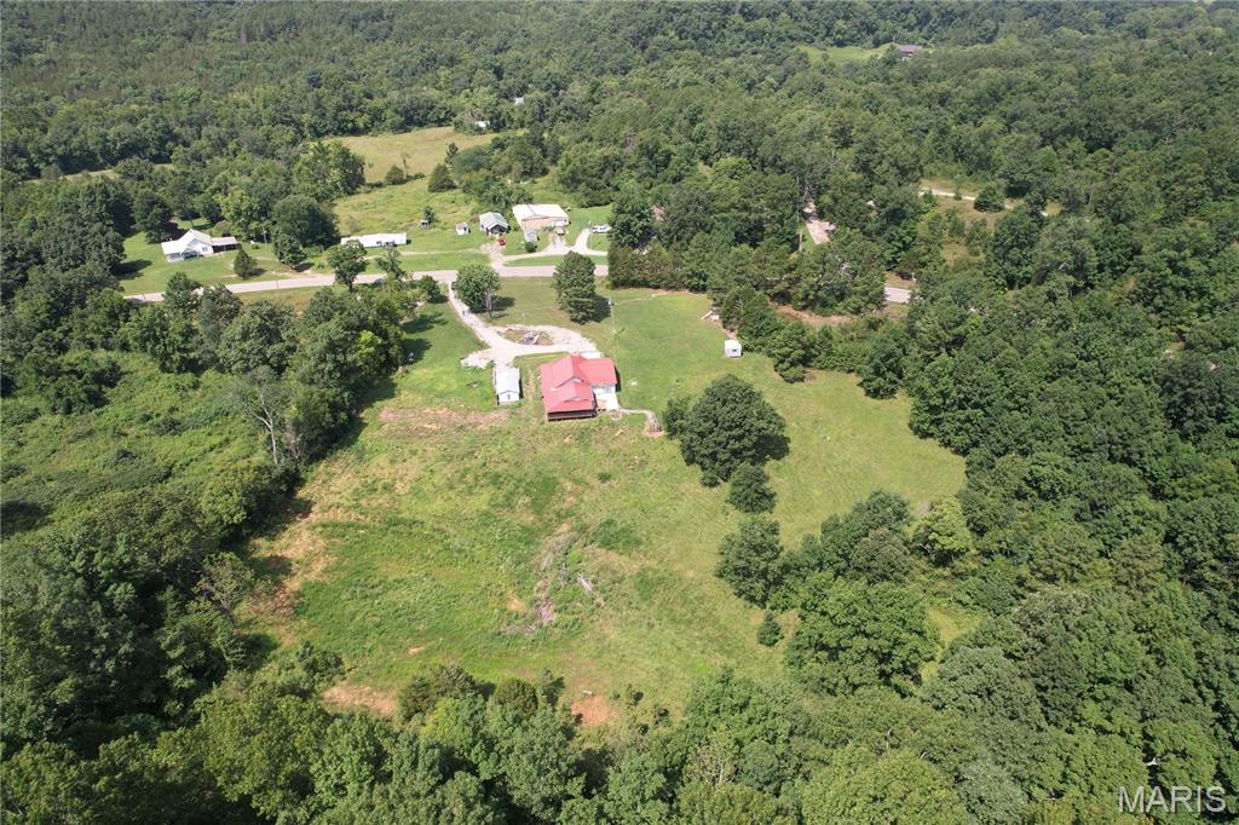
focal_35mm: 22
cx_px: 620
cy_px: 412
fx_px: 757
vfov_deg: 57.2
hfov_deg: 78.6
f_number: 2.8
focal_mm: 8.38
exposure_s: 1/800
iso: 110
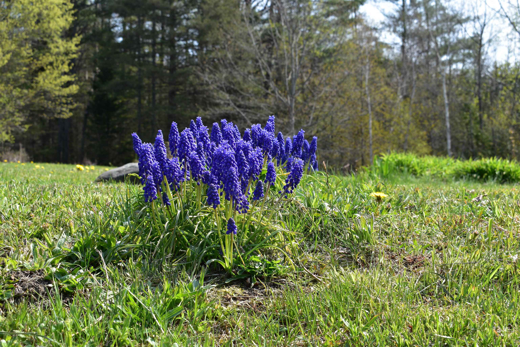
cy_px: 174
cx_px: 260
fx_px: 780
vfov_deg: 25.1
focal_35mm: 54
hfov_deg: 36.9
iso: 400
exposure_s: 1/400
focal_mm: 36
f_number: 11
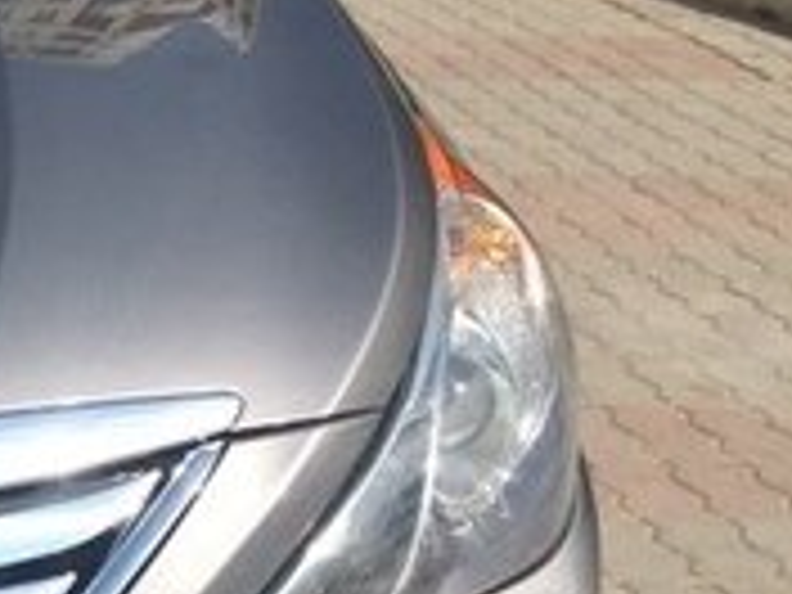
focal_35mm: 109
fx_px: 2494
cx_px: -634
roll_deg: -0.6
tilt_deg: -18.1
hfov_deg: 15.5
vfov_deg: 13.6
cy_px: 380
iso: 32
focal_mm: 4.15
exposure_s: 1/2160
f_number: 2.2
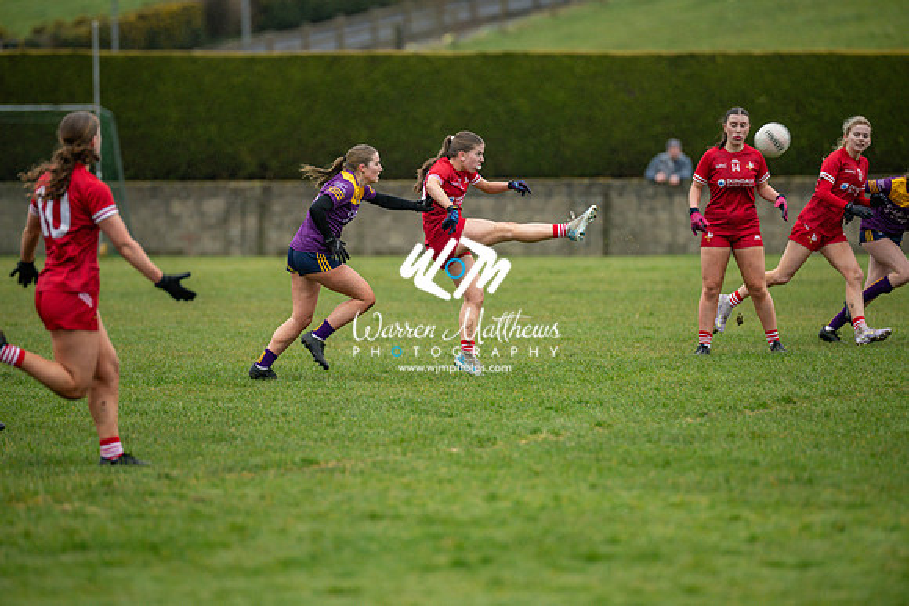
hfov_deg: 6.9
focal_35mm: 300
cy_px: 303
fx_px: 7576
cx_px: 454
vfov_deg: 4.6
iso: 800
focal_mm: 300
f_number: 2.8
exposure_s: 1/640
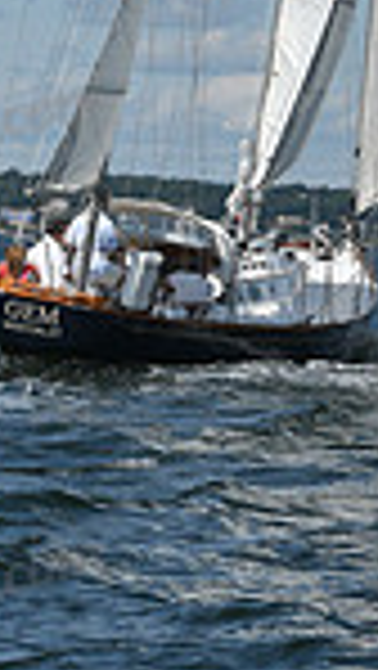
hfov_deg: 4.3
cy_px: -130
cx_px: 335
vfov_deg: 7.5
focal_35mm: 285
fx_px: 5070
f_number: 11
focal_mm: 70
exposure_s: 1/1000
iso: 320
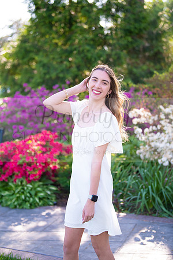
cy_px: 130
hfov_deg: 19.5
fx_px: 505
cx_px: 86
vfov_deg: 28.8
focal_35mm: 70
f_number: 2.8
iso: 250
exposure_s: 1/320
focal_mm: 70
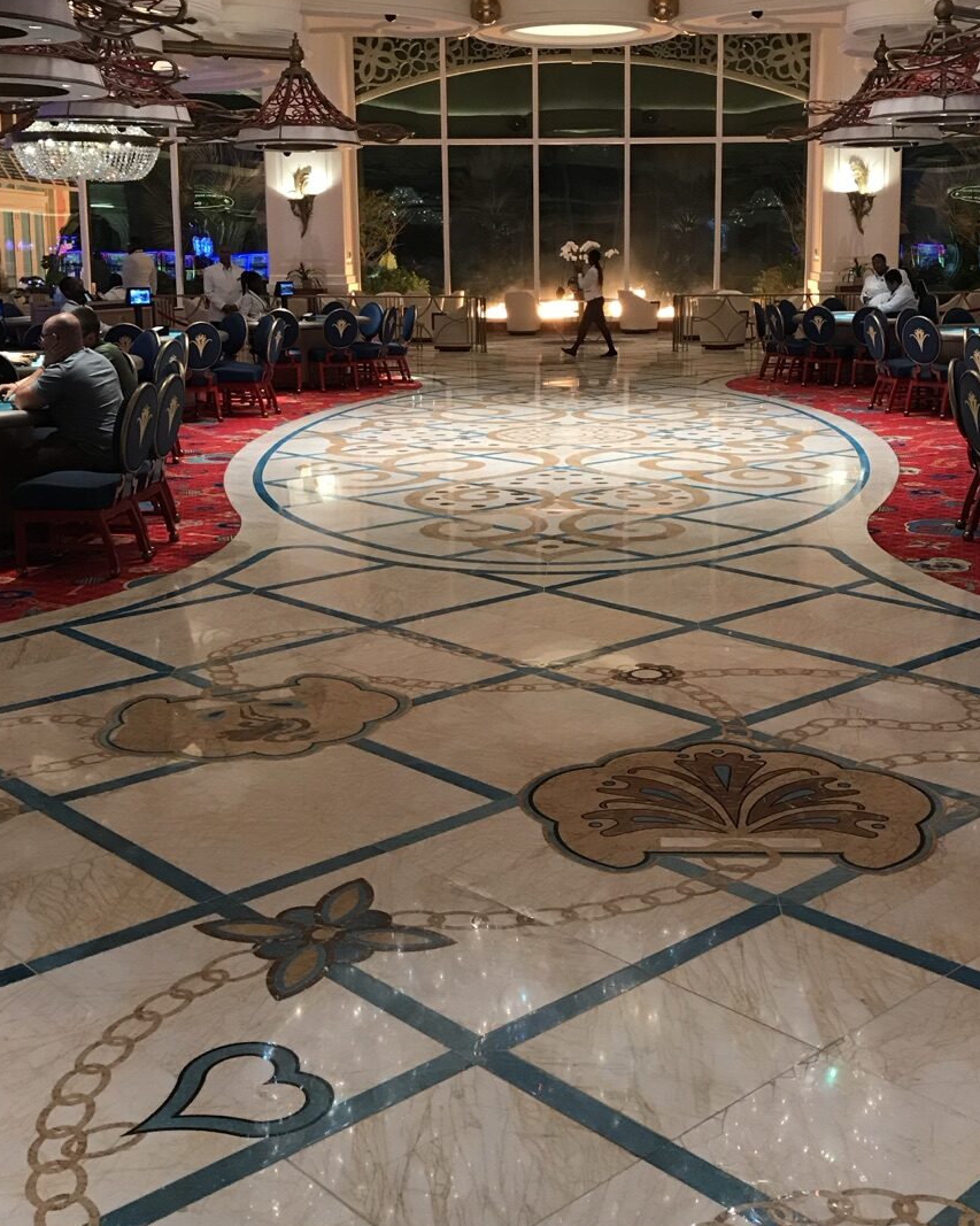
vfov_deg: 44.5
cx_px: 553
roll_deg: +0.2
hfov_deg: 36.4
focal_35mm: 41
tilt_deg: -7.4
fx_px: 1487
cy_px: 481
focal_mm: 3.99
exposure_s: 1/15
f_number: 1.8
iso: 50
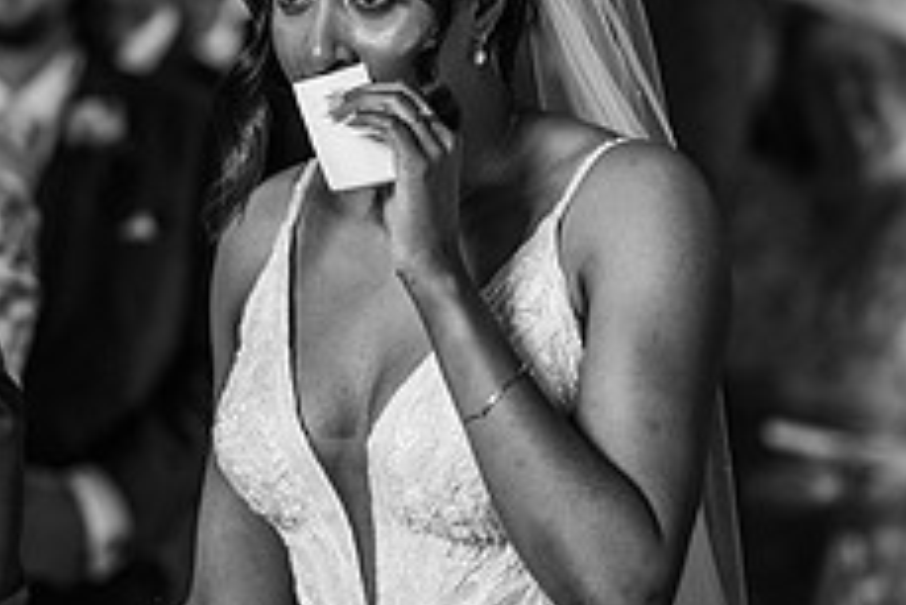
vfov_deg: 6.4
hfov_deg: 9.6
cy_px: 285
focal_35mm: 215
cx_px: 427
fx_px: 5414
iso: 450
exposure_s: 1/200
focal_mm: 85
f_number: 1.8
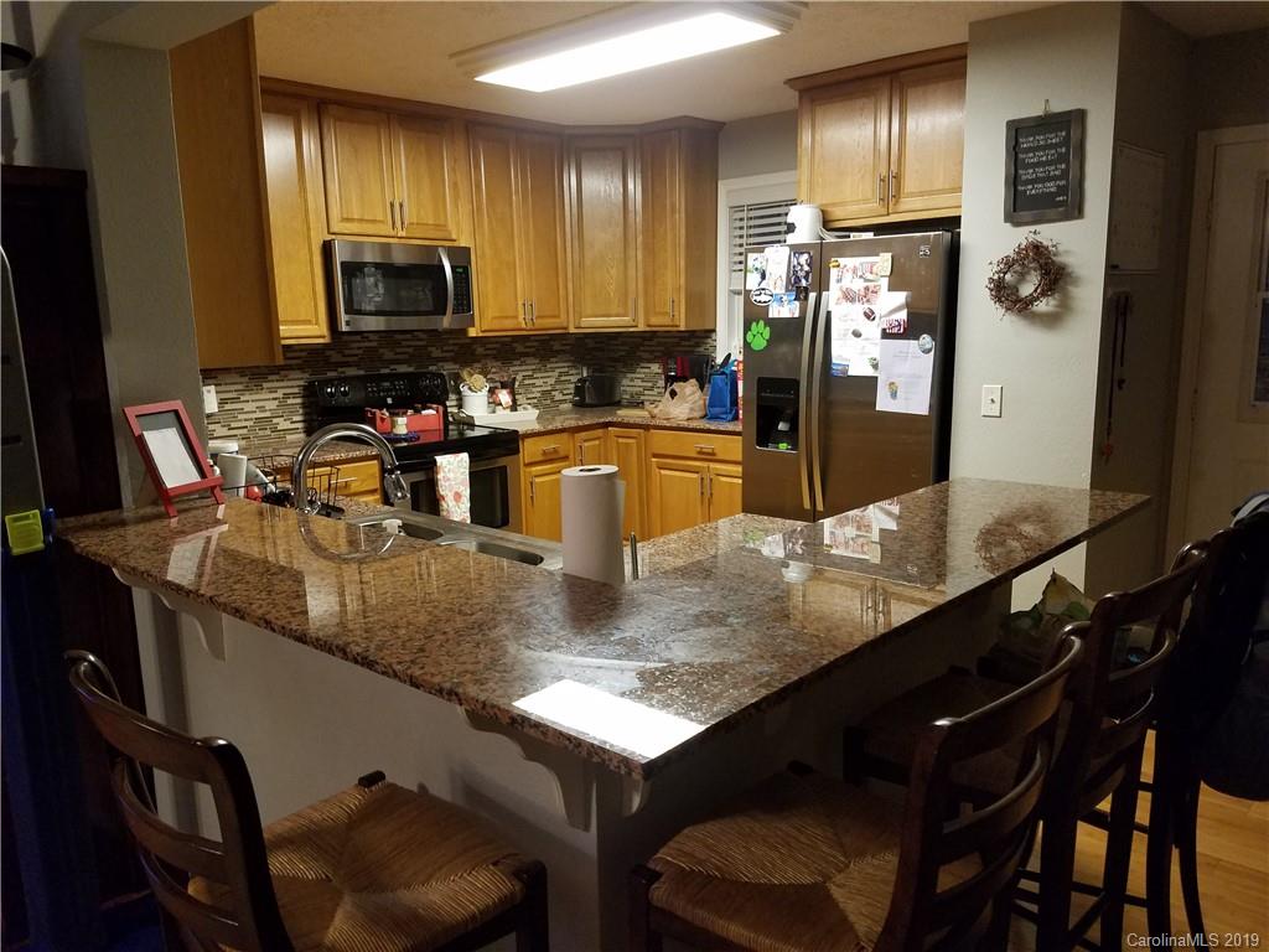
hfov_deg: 67.3
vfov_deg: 53.1
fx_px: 953
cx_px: 634
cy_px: 476
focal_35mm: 26
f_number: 1.7
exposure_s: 1/24
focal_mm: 4.2
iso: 200
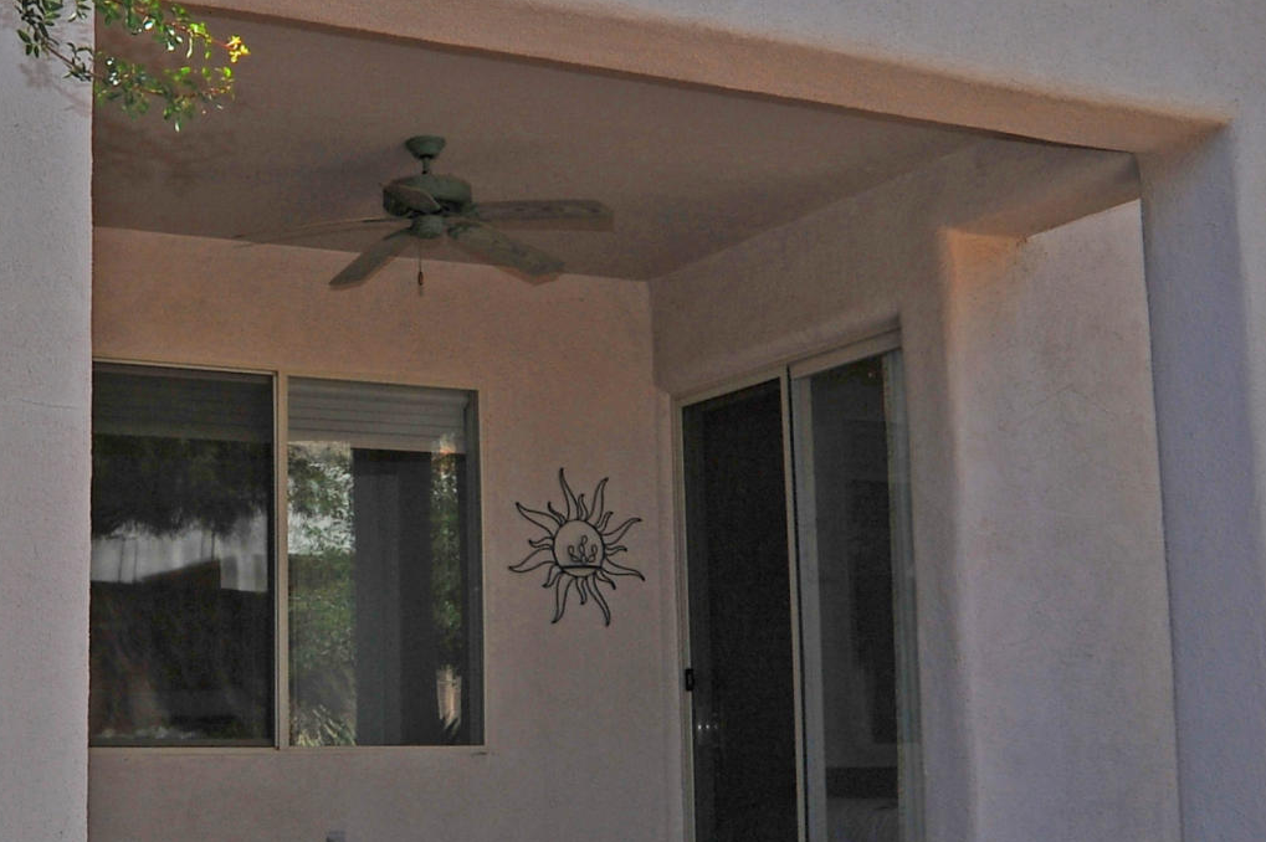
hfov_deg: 36.3
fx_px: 1863
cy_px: 518
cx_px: 256
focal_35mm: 53
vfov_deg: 25.4
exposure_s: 1/320
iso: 320
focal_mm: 18
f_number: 11
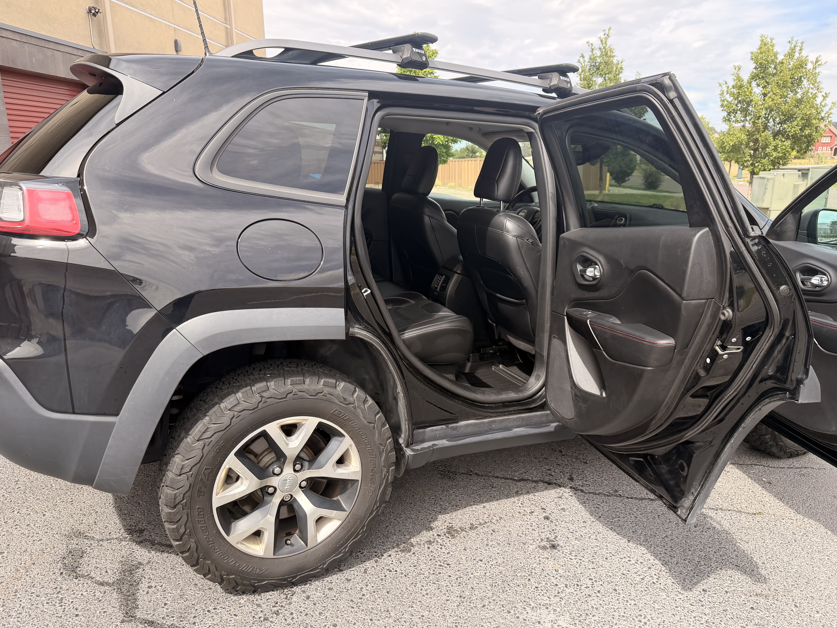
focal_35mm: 25
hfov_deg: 69.4
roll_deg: +0.9
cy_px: 317
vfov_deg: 54.9
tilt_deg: -14.3
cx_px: 411
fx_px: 604
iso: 100
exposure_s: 1/1361
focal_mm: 6.76
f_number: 1.78
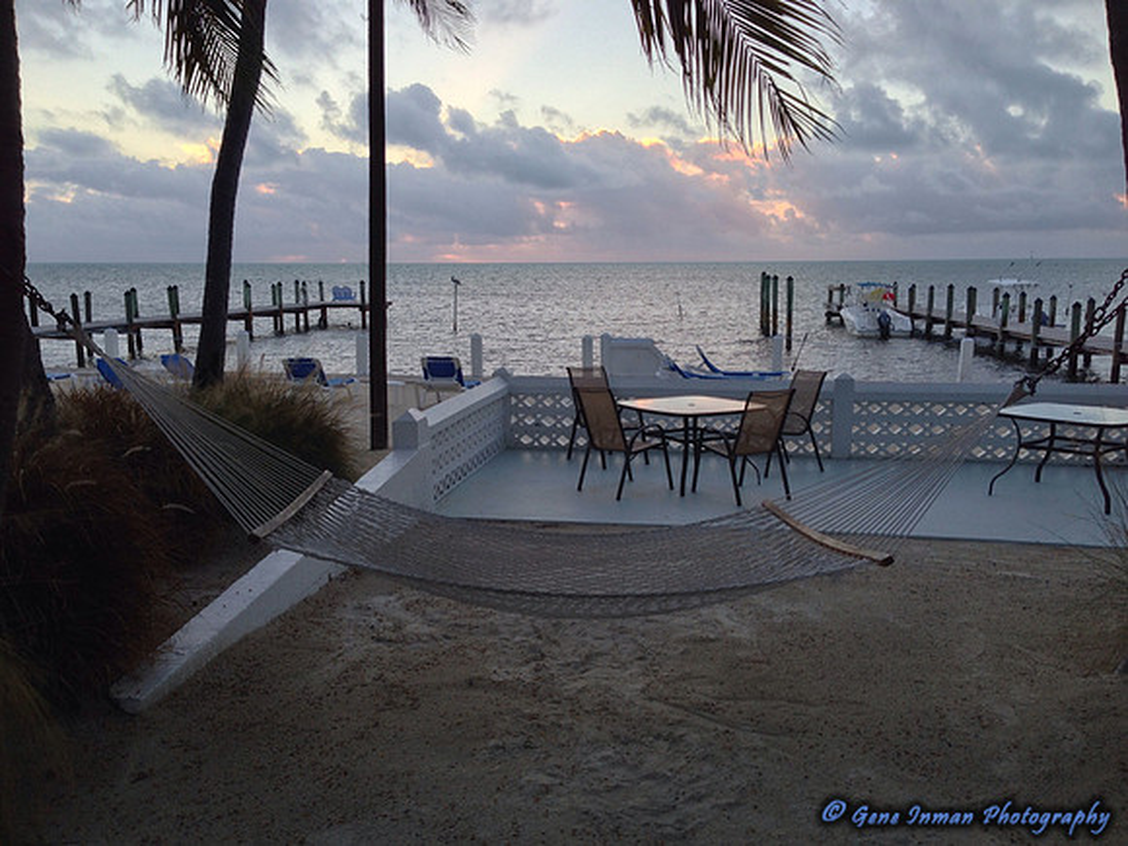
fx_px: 1075
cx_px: 564
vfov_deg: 42.9
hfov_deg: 55.4
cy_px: 423
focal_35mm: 33
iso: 50
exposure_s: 1/120
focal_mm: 4.12
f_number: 2.4
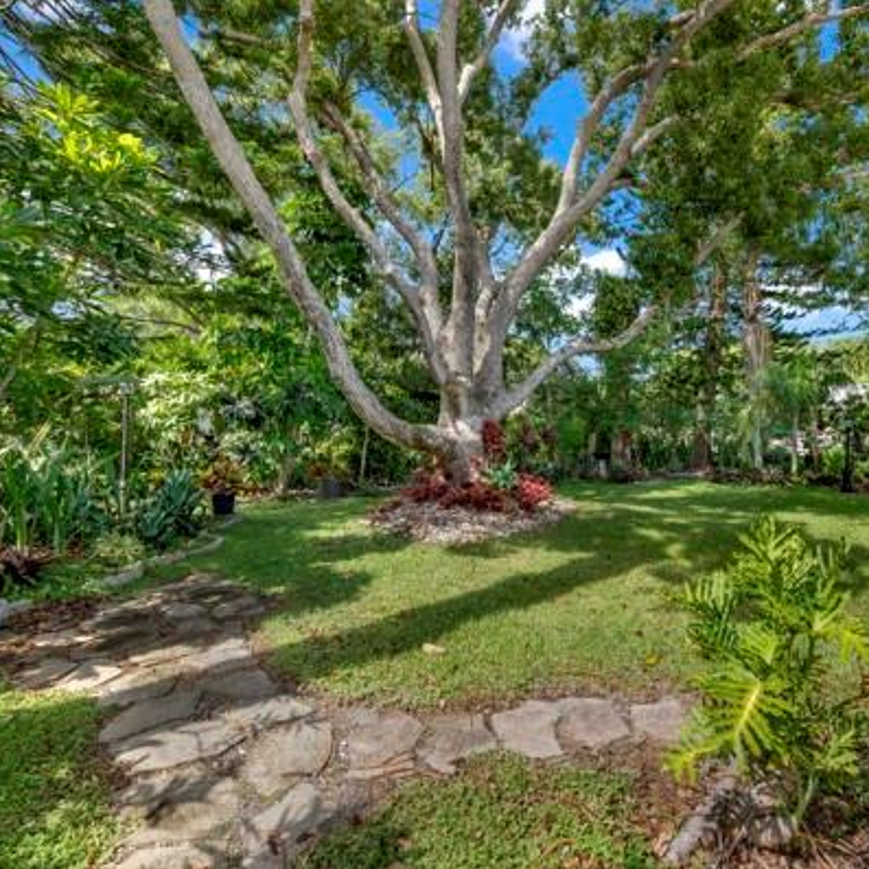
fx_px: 511
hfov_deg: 79.5
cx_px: 532
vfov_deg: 80.7
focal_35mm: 18
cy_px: 436
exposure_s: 1/250
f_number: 7.1
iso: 250
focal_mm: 14
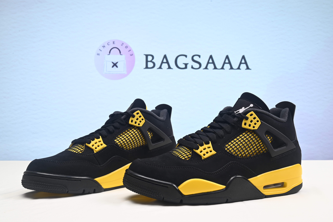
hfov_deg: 49.5
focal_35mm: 39
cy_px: 111
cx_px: 166
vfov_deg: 34.2
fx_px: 361
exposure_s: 1/2
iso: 100
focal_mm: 39
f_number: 16
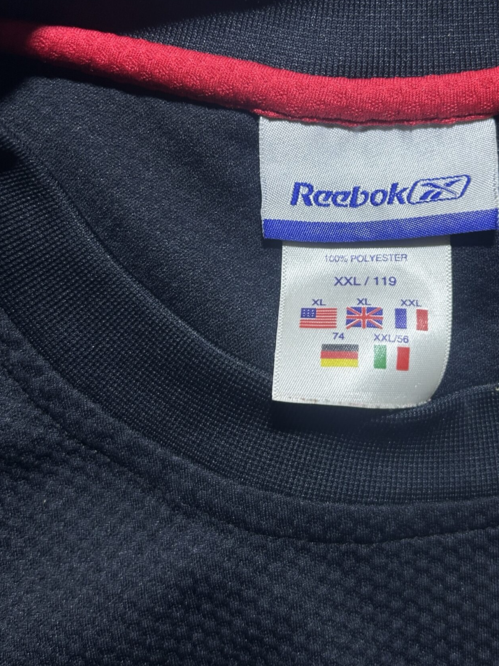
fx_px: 769
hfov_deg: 35.2
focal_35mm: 40
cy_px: 264
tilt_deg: -62.3
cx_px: 369
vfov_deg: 46.5
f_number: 1.5
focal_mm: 5.7
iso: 125
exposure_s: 1/100
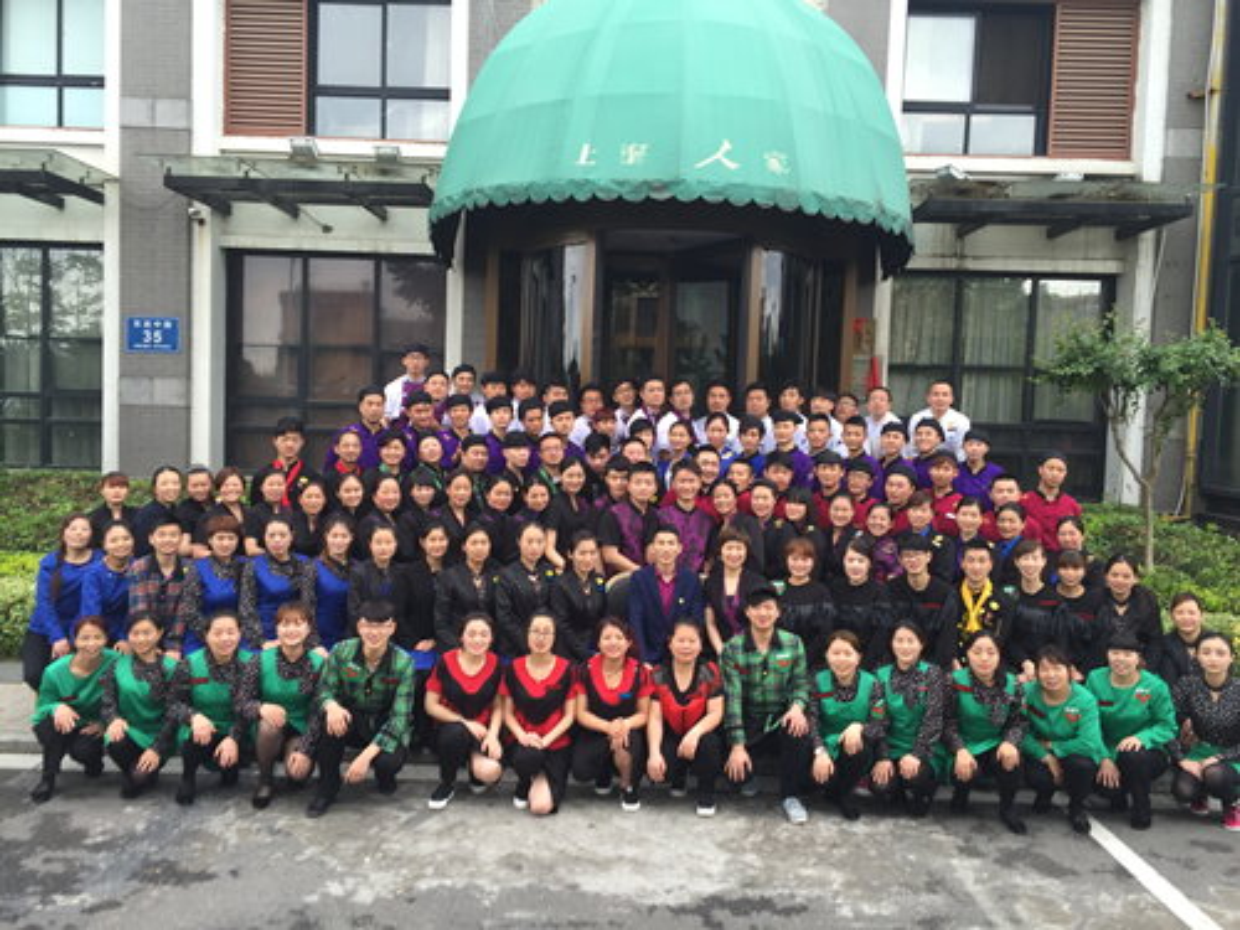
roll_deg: -2.4
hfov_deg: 61.7
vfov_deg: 48.2
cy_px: 465
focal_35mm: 29
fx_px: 1039
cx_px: 620
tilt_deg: -3.2
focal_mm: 4.15
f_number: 2.2
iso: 32
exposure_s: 1/100
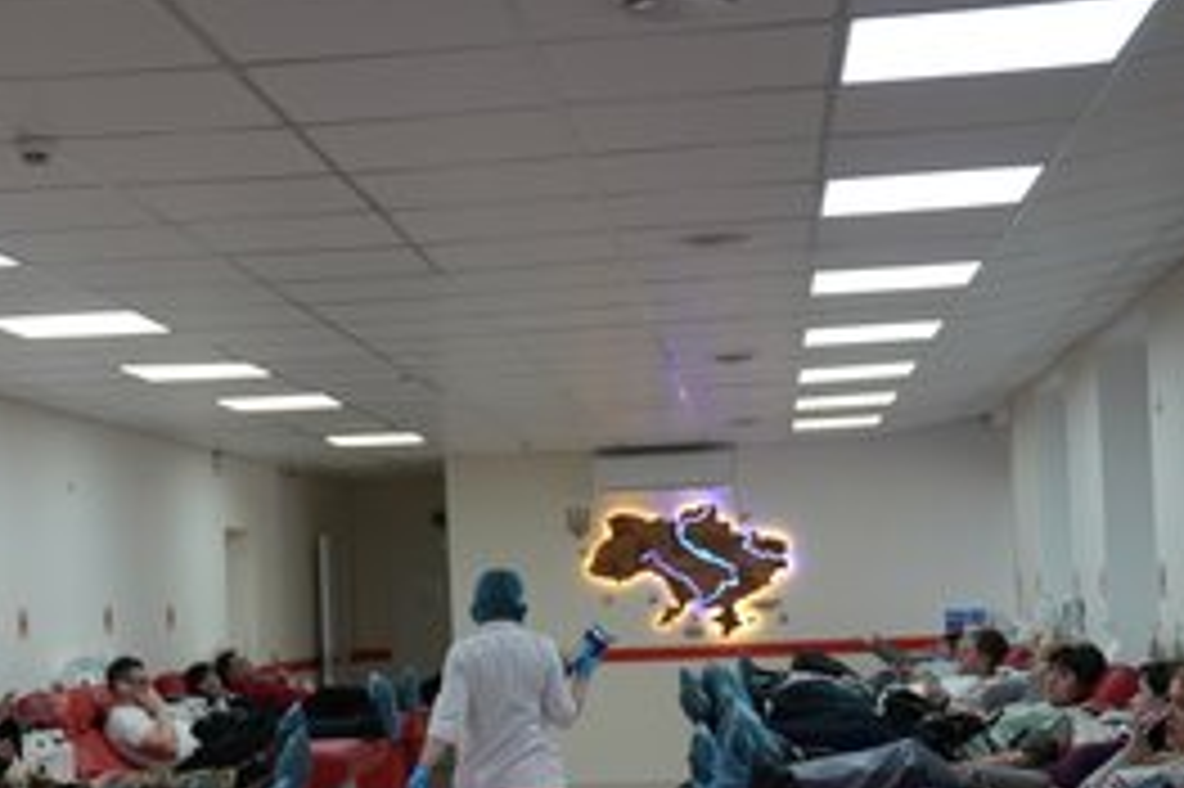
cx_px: 428
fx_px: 2301
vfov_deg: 19.3
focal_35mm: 70
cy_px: 574
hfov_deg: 28.7
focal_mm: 46
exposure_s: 1/160
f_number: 2.8
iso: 2500
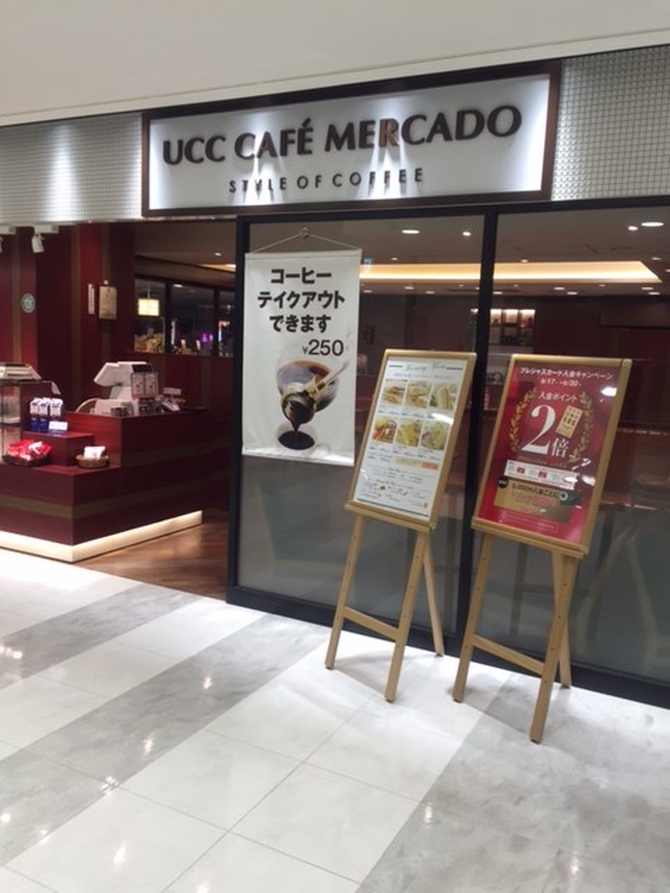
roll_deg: -2.5
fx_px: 748
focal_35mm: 29
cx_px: 335
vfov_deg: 61.7
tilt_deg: -6.4
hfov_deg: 48.2
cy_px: 446
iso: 40
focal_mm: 4.15
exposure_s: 1/40
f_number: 2.2
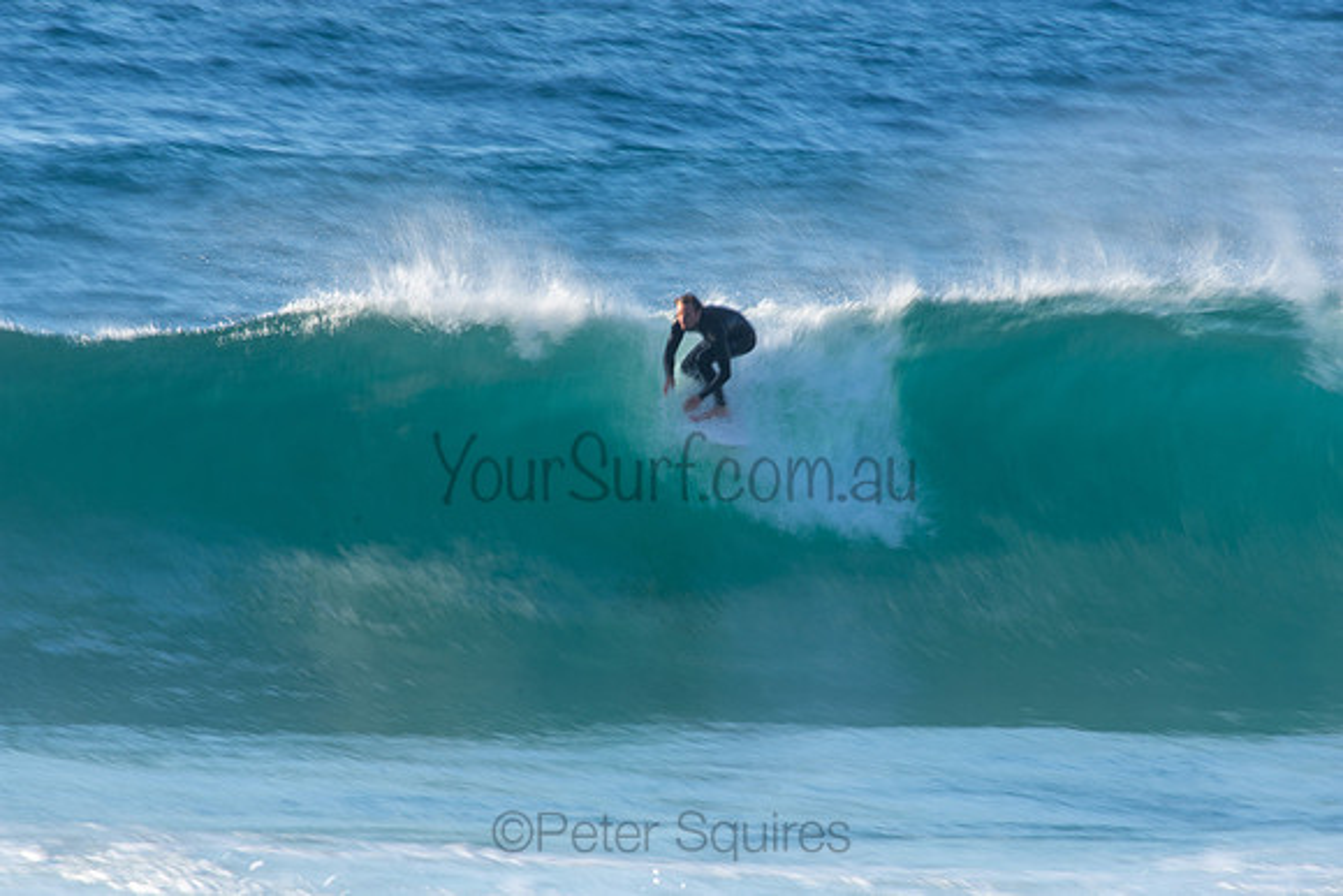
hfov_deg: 2.7
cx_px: 672
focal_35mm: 750
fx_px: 27984
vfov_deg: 1.8
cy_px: 448
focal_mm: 500
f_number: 18
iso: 100
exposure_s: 1/25
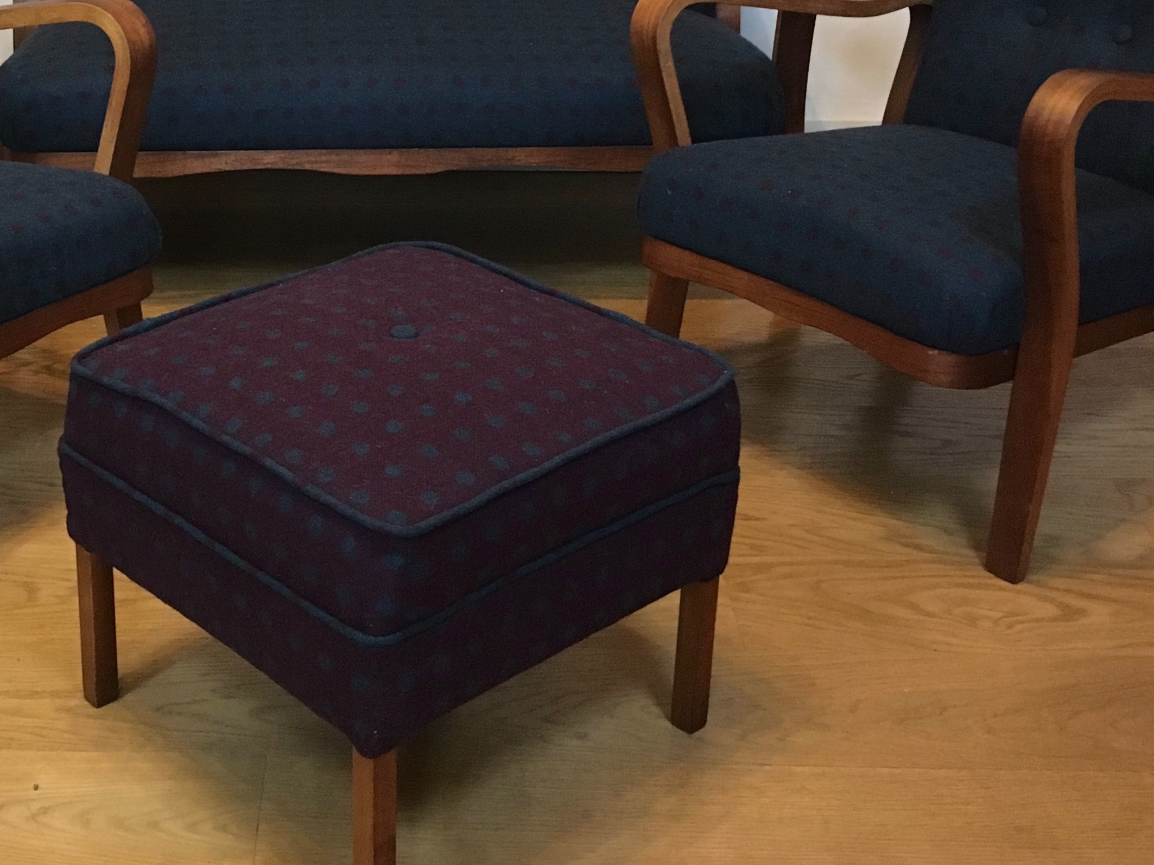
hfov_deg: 34.6
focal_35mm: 55
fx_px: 1833
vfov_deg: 26.1
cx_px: 373
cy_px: 192
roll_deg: +0.6
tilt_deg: -20.4
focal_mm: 4.15
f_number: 2.2
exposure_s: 1/17
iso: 250
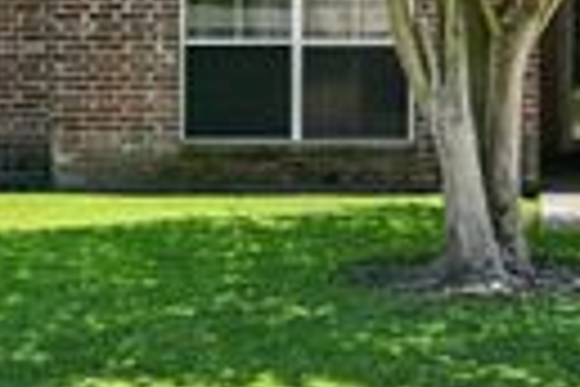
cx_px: 490
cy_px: -153
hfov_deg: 20.3
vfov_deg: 13.2
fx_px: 1594
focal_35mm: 99
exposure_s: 1/100
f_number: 10
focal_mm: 25.5
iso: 200
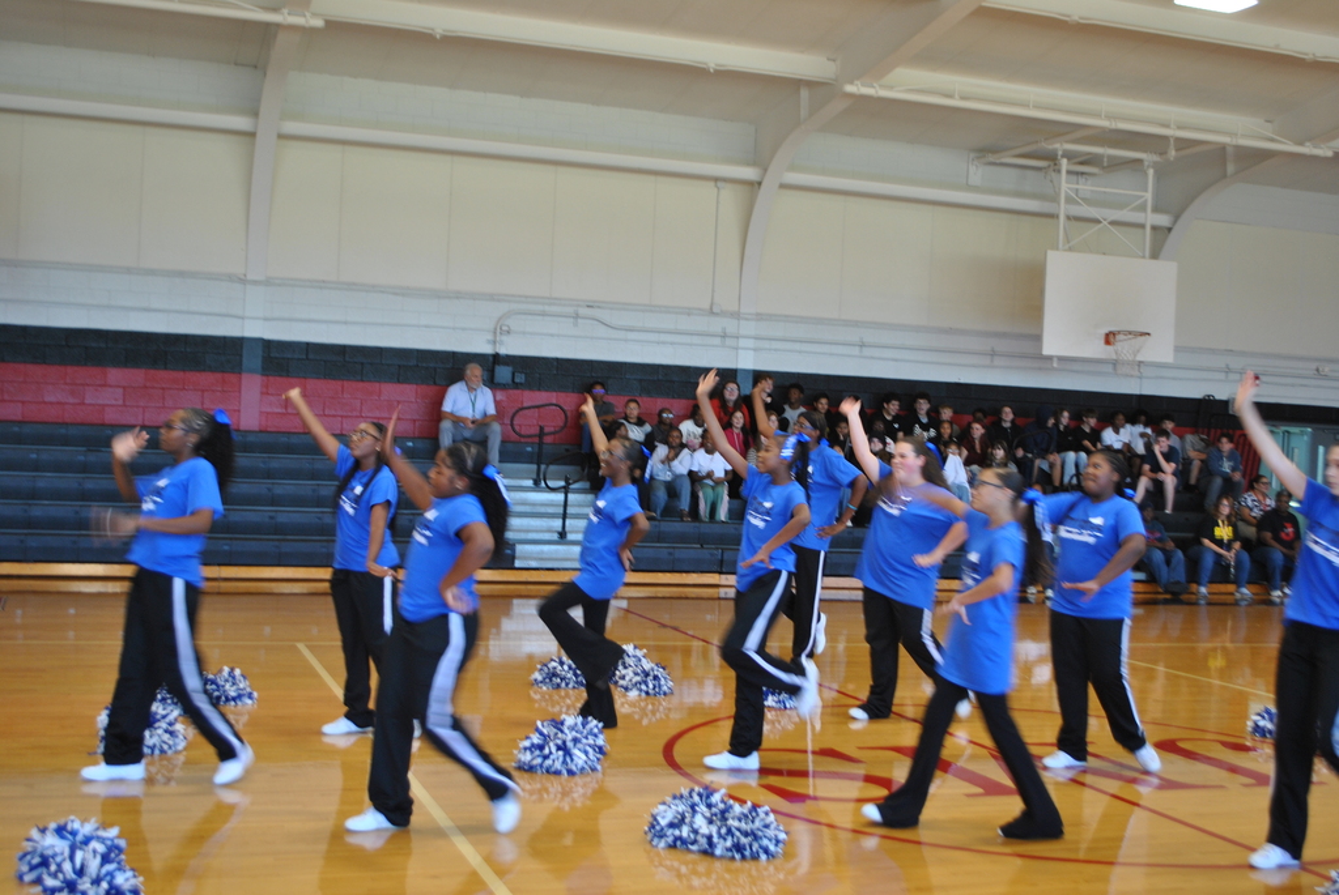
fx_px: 1564
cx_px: 670
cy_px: 448
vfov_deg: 32.0
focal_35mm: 42
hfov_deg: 46.4
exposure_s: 1/30
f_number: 4.5
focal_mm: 28
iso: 220
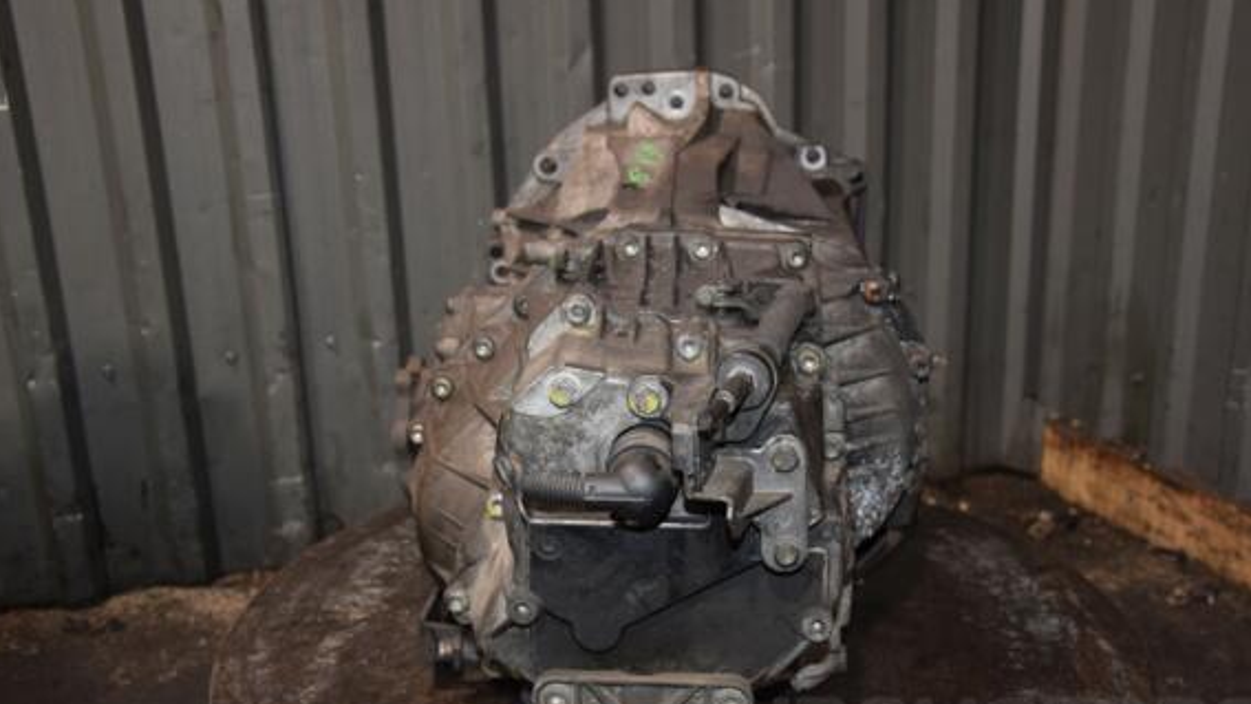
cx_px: 644
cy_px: 437
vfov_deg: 28.5
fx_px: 1378
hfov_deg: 48.8
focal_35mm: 42
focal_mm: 25
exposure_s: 1/60
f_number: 5
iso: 800
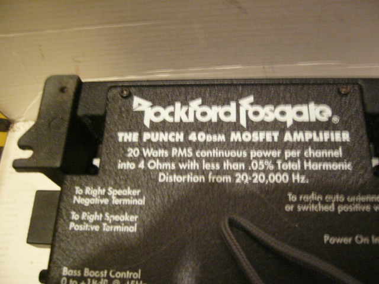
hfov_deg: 52.6
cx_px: 190
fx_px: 383
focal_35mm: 35
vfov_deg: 40.7
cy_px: 142
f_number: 2.8
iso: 400
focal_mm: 5.8
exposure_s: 1/2.5
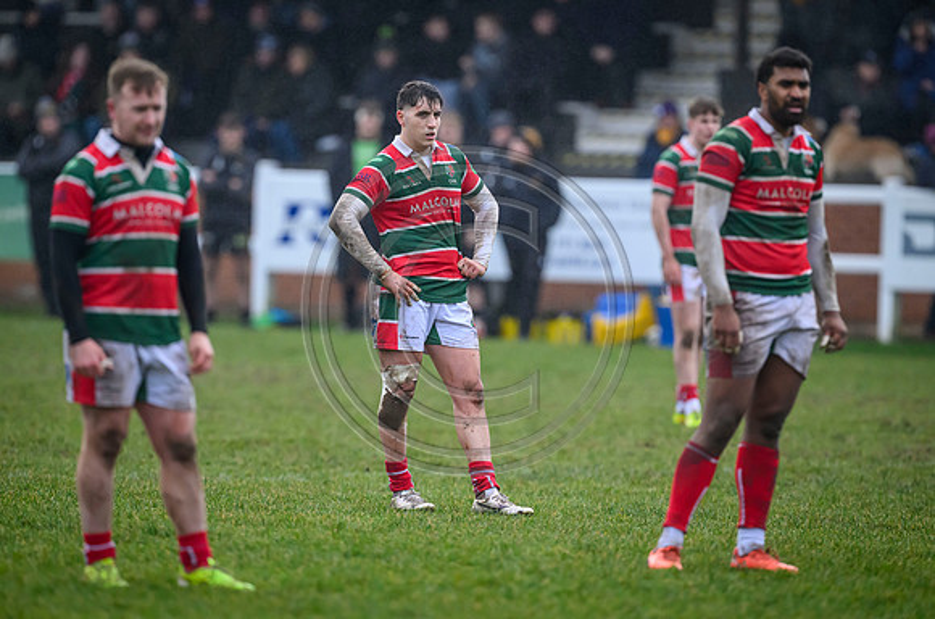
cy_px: 275
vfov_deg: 3.1
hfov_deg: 4.7
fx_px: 11478
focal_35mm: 443
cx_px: 466
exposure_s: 1/2500
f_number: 3.5
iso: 3200
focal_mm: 400
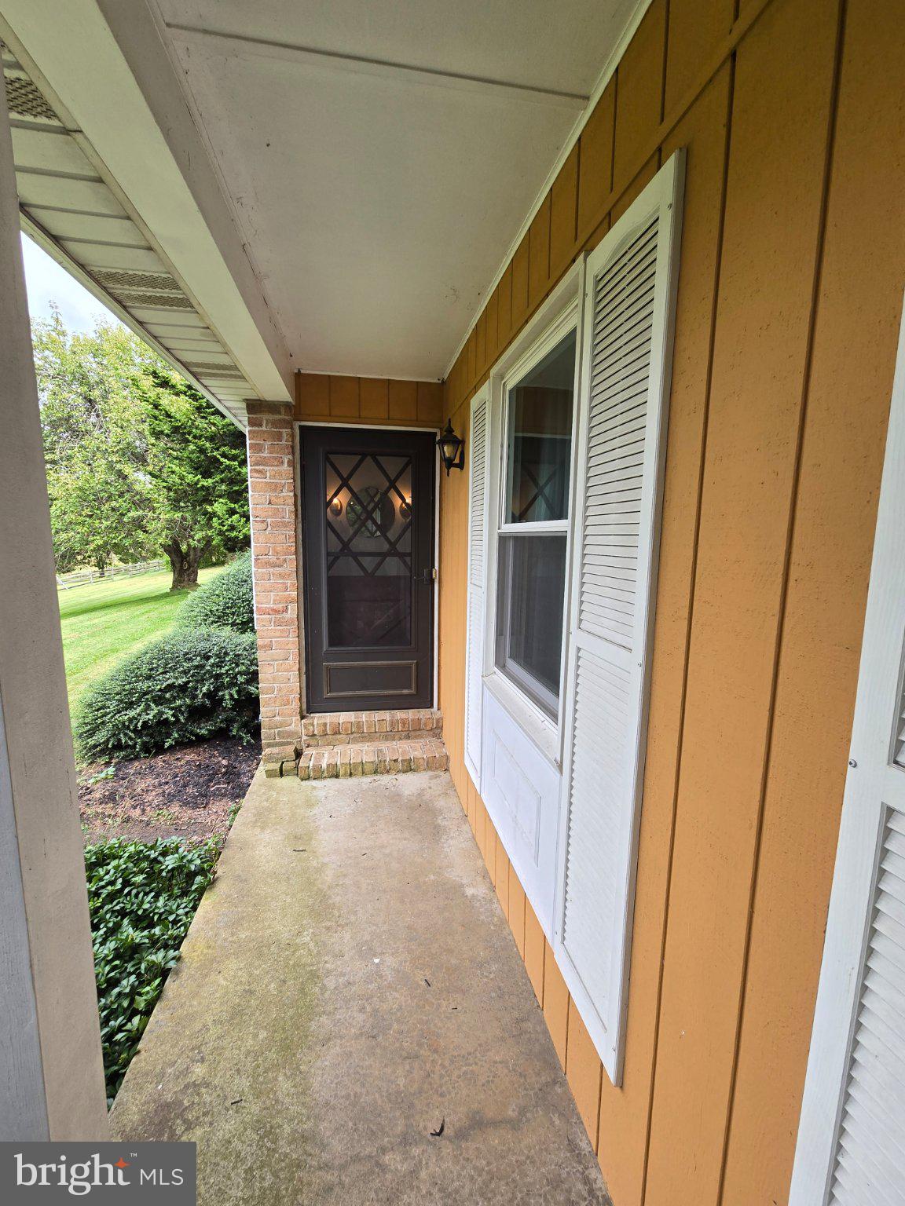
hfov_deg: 89.9
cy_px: 603
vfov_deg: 106.2
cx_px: 452
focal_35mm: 13
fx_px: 453
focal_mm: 2.2
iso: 50
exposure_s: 1/167
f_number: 2.2
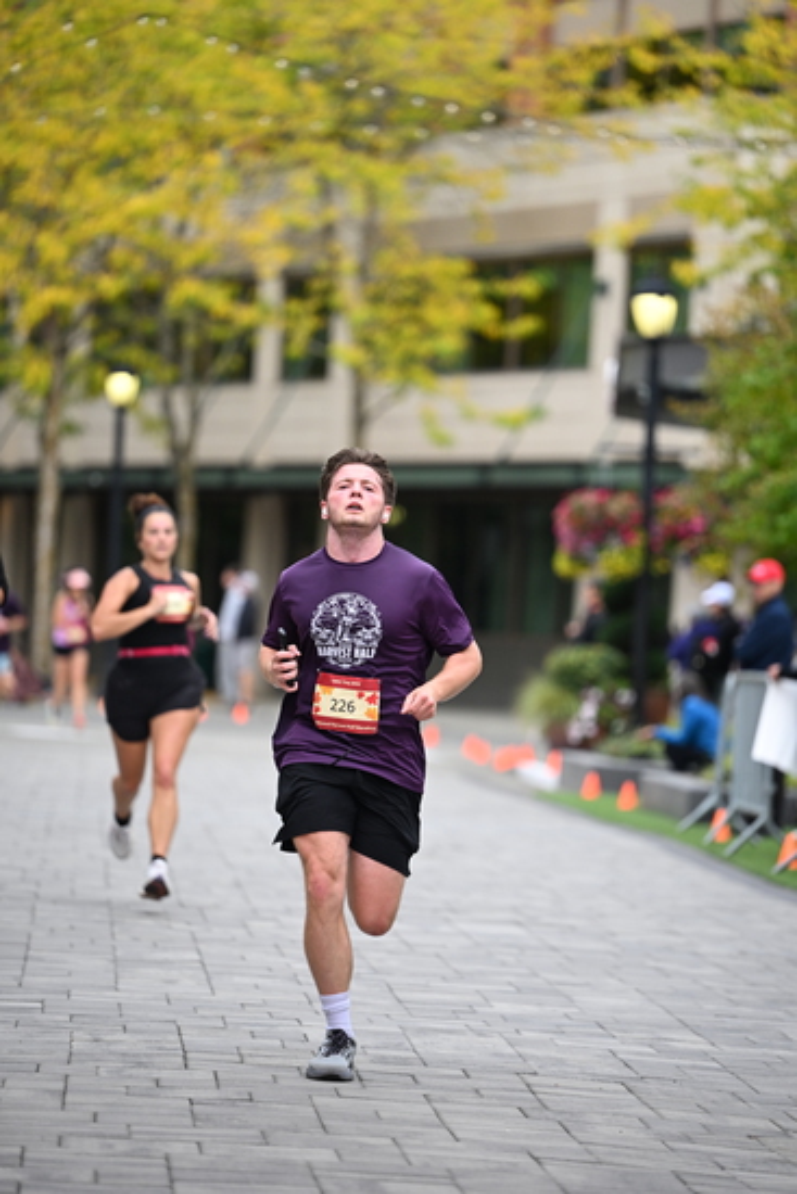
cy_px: 597
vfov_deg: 12.4
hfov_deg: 8.3
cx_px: 398
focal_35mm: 165
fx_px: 5476
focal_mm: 165
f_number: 2.8
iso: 640
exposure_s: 1/2000
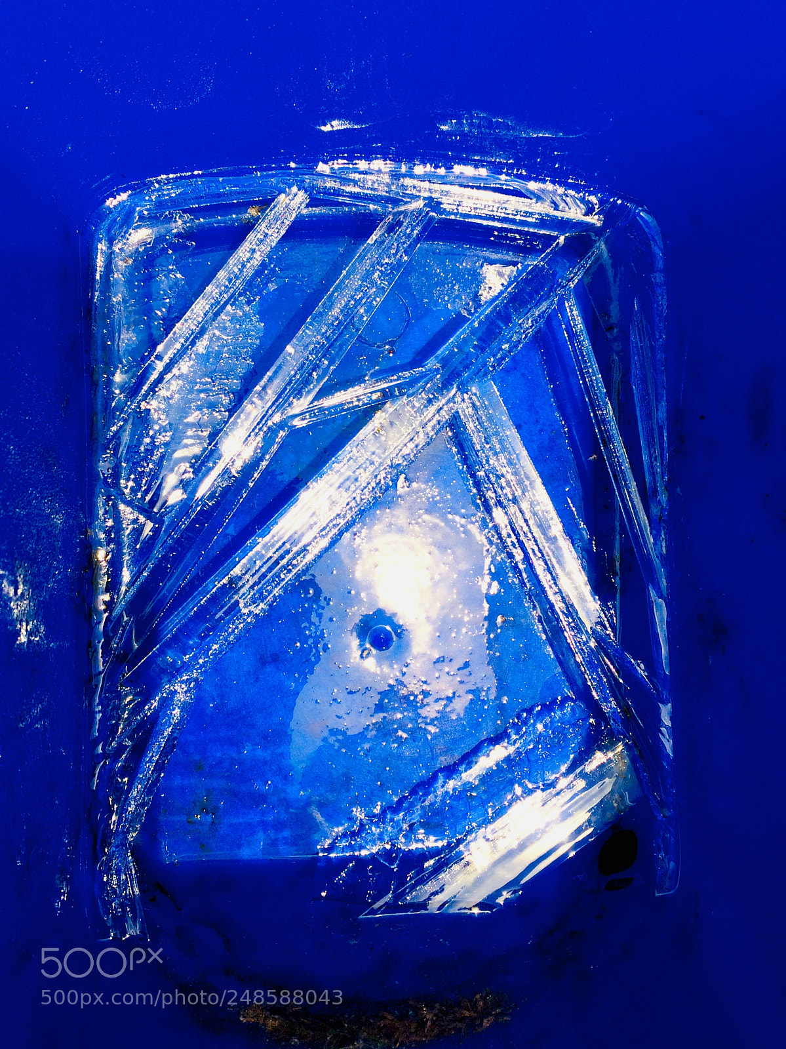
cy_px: 524
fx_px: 878
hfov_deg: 48.2
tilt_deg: -23.9
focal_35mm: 29
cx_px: 393
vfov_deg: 61.7
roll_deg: -0.3
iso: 32
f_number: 2.2
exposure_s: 1/912
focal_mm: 4.15
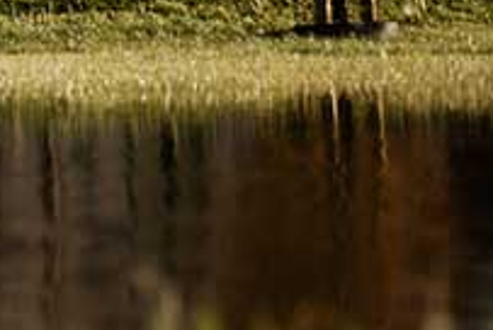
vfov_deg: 7.8
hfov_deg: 10.3
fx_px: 2359
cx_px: -707
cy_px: -217
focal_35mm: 172
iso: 320
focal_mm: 35
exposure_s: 1/2500
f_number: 1.8
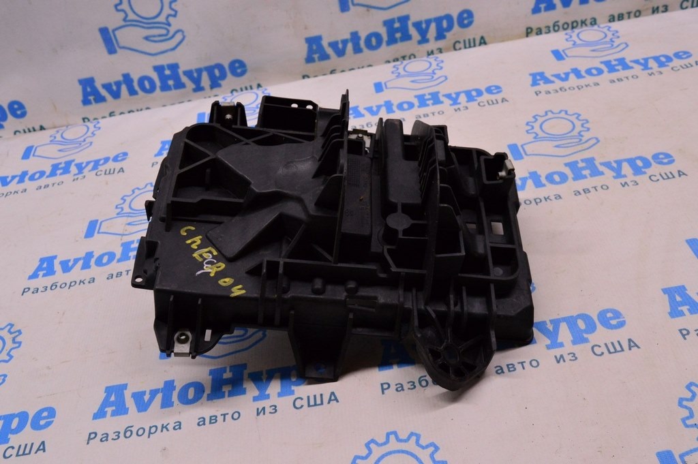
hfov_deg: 51.3
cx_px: 349
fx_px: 726
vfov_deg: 35.4
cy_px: 232
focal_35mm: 38
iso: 1600
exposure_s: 1/125
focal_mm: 25
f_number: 8
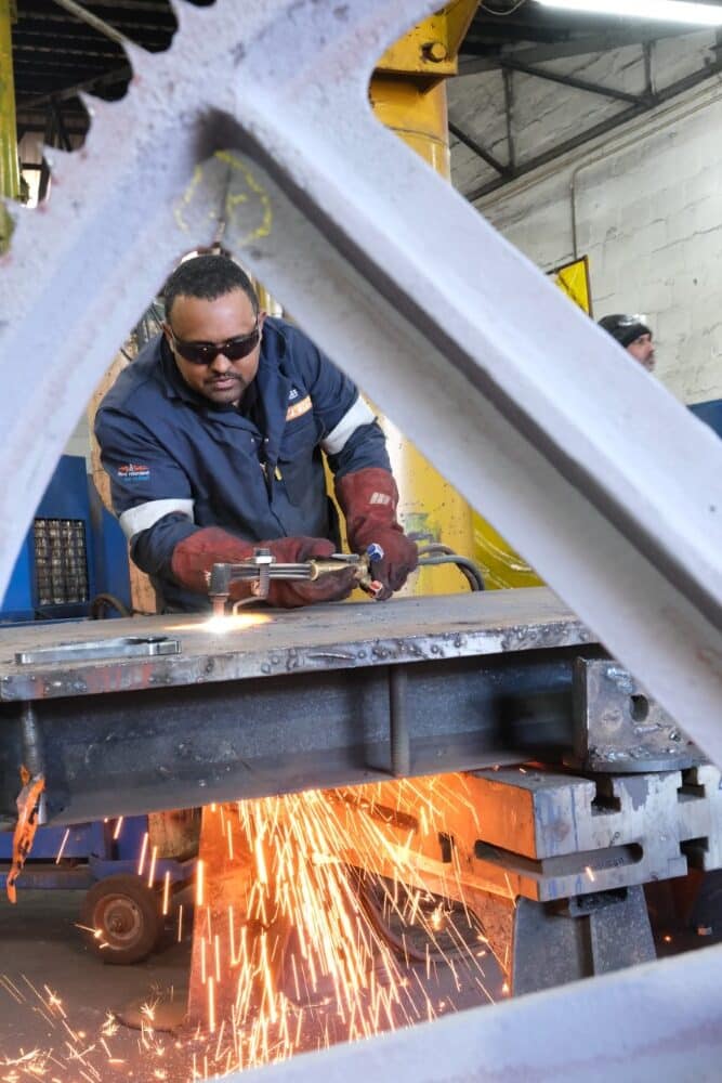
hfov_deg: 30.5
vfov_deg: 44.5
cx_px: 361
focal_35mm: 44
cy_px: 542
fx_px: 1323
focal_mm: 29.2
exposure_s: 1/42
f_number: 7.1
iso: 6400
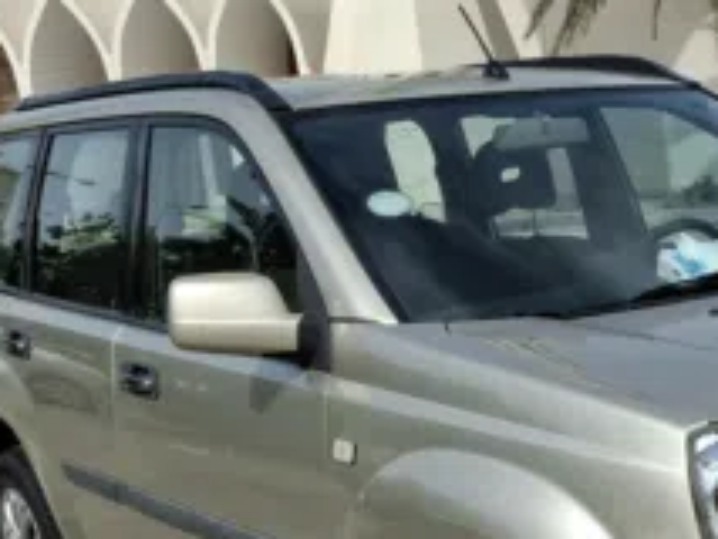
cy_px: 485
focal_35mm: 69
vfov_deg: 20.9
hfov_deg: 26.6
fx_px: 1432
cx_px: 721
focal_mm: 5.54
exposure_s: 1/973
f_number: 1.8
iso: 50
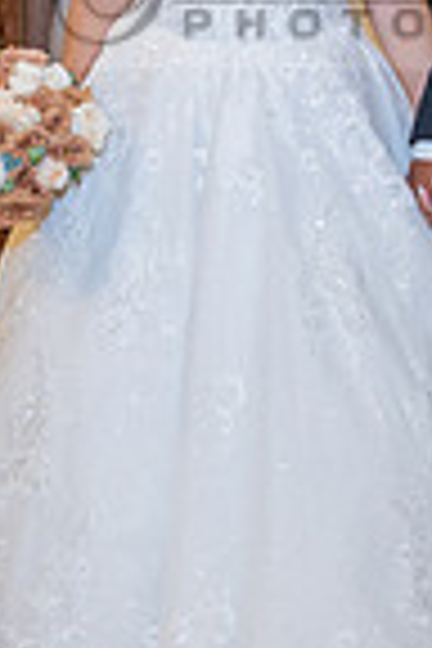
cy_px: 81
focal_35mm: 120
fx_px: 2160
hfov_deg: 11.3
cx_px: 397
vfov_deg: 16.9
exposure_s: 1/125
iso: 800
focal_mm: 23
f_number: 2.8
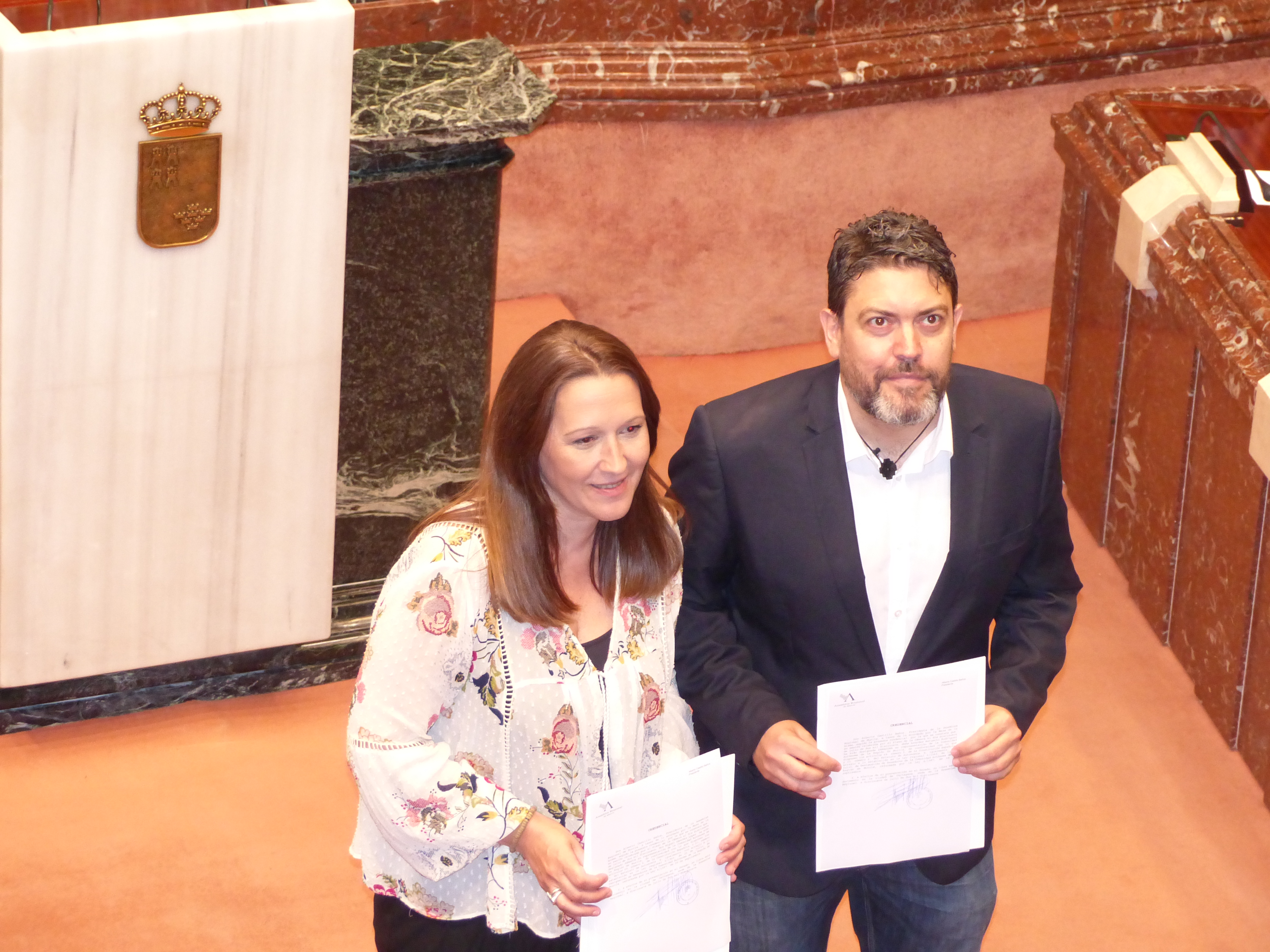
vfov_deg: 10.1
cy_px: 476
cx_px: 635
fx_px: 5393
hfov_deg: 13.4
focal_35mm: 147
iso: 640
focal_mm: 26.5
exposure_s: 1/60
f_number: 2.8
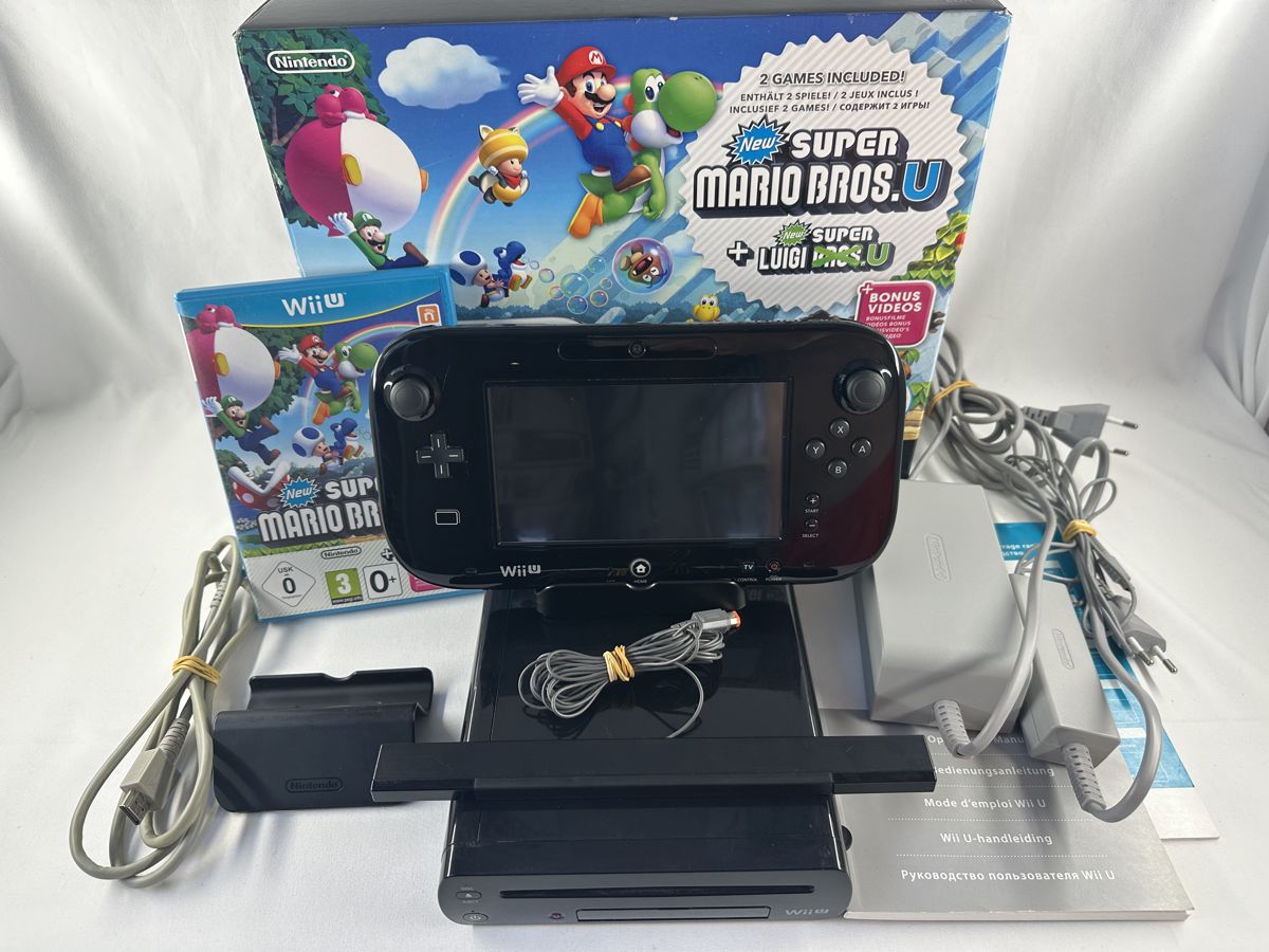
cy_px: 476
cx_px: 634
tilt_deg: -39.9
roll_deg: +1.1
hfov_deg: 71.6
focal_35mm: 24
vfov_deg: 56.8
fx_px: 880
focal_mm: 6.86
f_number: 1.78
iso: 64
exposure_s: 1/100
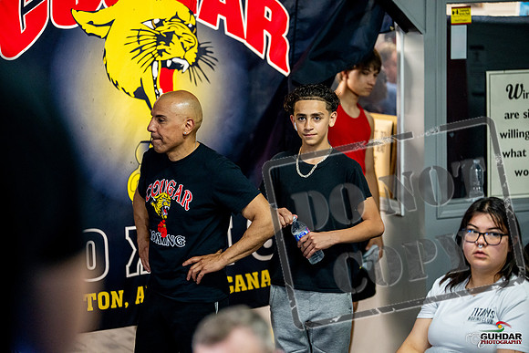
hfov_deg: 20.8
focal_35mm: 98
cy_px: 176
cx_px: 264
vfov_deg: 14.0
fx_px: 1440
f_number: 2
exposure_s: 1/500
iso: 4000
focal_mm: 98
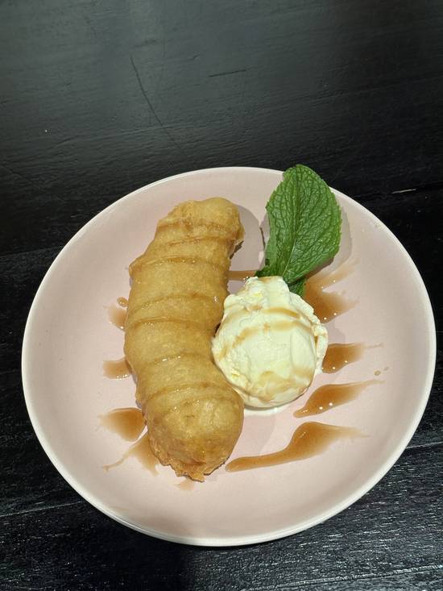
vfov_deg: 39.7
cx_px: 222
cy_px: 296
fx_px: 819
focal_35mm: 48
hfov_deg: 30.3
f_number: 1.78
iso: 125
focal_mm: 6.86
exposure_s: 1/50
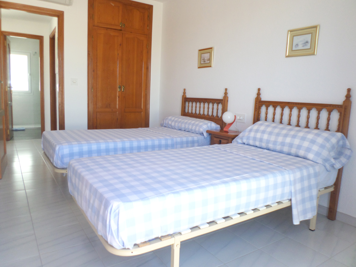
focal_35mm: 25
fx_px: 257
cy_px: 134
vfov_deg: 54.9
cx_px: 178
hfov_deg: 69.4
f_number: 2.5
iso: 80
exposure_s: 1/90
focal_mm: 4.5
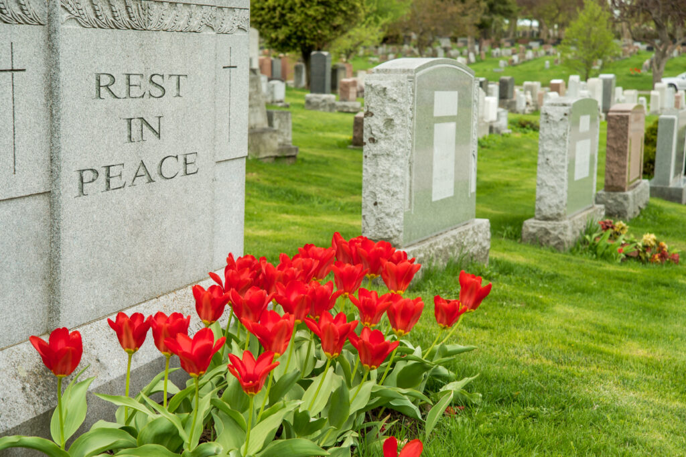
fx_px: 1429
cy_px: 228
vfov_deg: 18.2
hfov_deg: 27.0
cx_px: 343
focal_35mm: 75
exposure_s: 1/250
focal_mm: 75
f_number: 9
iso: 720
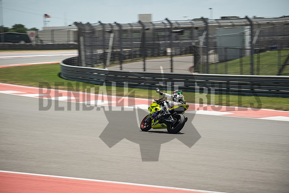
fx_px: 1277
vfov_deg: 8.6
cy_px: 97
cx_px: 150
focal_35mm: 159
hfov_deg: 12.9
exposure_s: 1/200
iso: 125
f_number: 6.4
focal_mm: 100
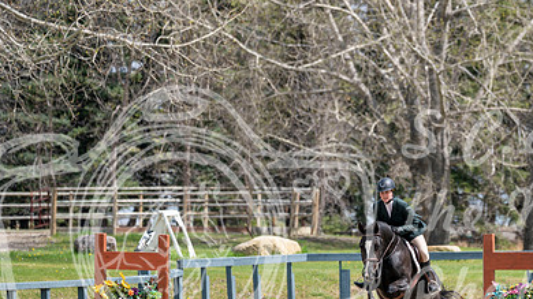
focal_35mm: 380
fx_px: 5368
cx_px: 376
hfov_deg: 5.7
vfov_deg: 3.2
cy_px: 216
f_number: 5.6
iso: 100
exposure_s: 1/400
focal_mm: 244
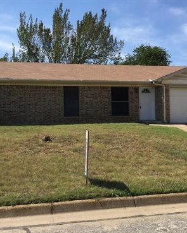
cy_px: 116
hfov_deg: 36.4
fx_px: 284
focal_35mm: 41
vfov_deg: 44.8
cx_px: 103
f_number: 2.4
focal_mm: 3.3
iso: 25
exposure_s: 1/1381
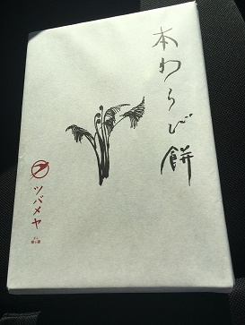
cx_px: 122
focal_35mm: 29
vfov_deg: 61.6
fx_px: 273
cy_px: 162
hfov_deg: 48.3
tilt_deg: -67.3
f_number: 2.2
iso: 25
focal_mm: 4.15
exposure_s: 1/927
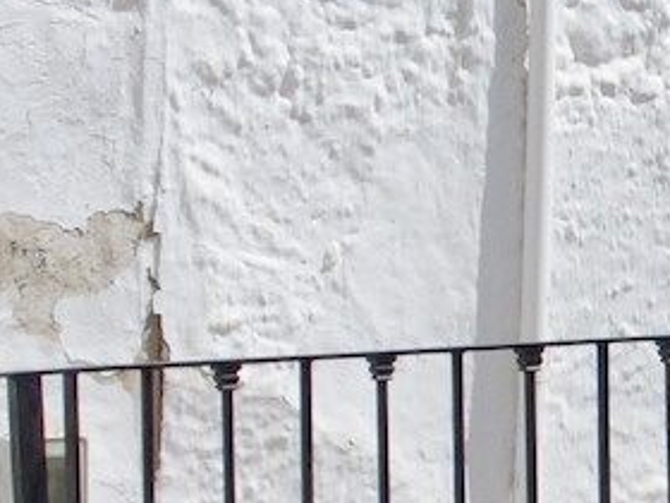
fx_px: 4703
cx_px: 809
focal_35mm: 243
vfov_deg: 6.1
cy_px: 325
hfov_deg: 8.1
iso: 100
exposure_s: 1/250
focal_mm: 8
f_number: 10.6
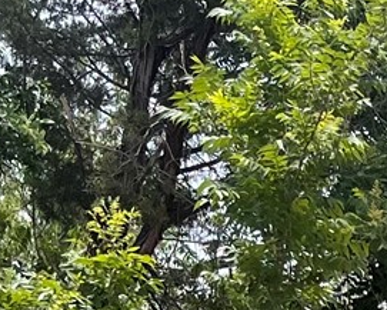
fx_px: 2200
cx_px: 827
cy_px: 827
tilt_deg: +1.2
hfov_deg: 9.3
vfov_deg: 7.4
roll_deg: -2.9
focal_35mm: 192
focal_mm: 5.1
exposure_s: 1/1890
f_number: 1.6
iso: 50
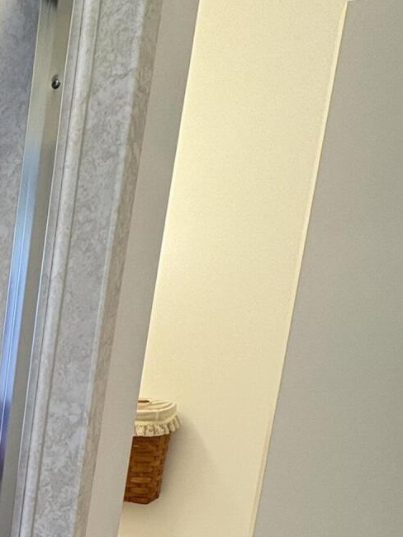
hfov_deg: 24.9
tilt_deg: -7.8
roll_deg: -4.3
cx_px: -215
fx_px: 668
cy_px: 503
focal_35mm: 43
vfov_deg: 39.9
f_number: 2.2
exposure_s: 1/60
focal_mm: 2.22
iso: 125
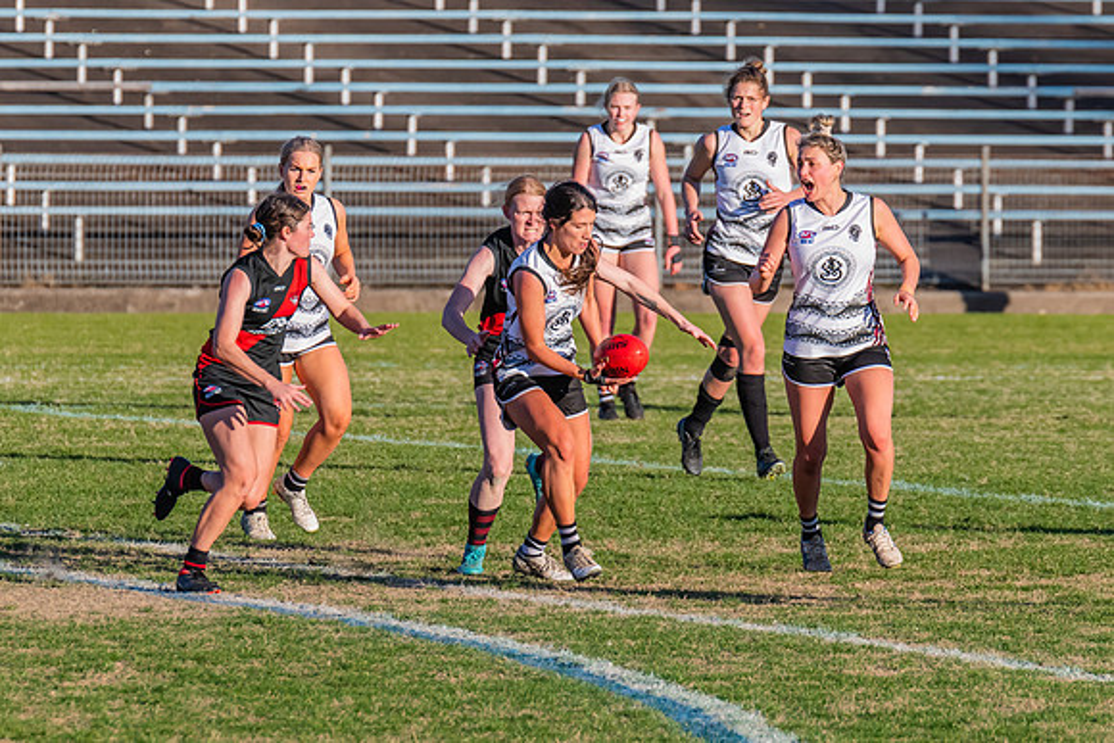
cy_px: 389
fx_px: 21159
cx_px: 561
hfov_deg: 3.0
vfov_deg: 2.0
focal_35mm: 684
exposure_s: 1/1250
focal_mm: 420
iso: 800
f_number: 8
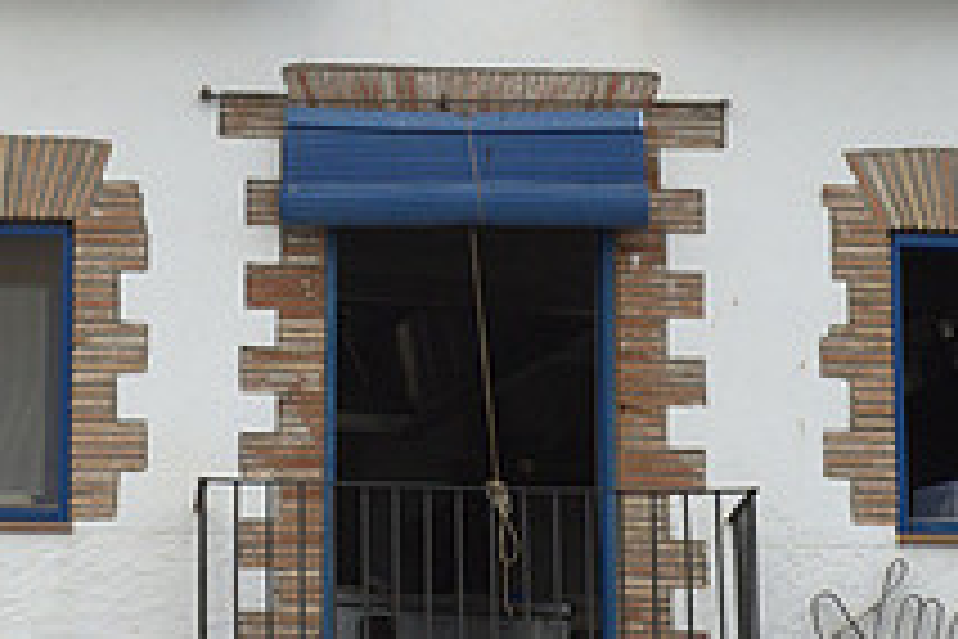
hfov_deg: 10.7
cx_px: 112
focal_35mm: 191
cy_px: 61
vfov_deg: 7.2
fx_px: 5082
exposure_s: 1/500
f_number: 11
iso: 800
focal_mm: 70
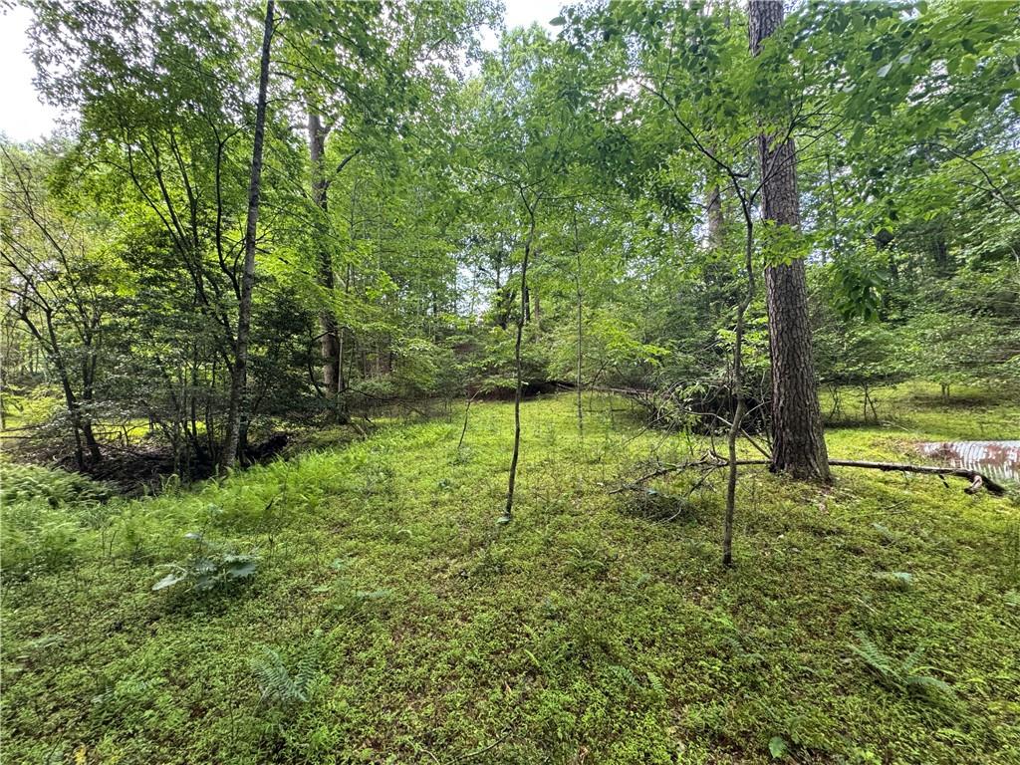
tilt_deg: +4.3
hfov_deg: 102.1
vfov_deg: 85.7
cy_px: 382
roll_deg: -0.3
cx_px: 510
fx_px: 413
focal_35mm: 14
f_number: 2.2
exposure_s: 1/99
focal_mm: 2.22
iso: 200
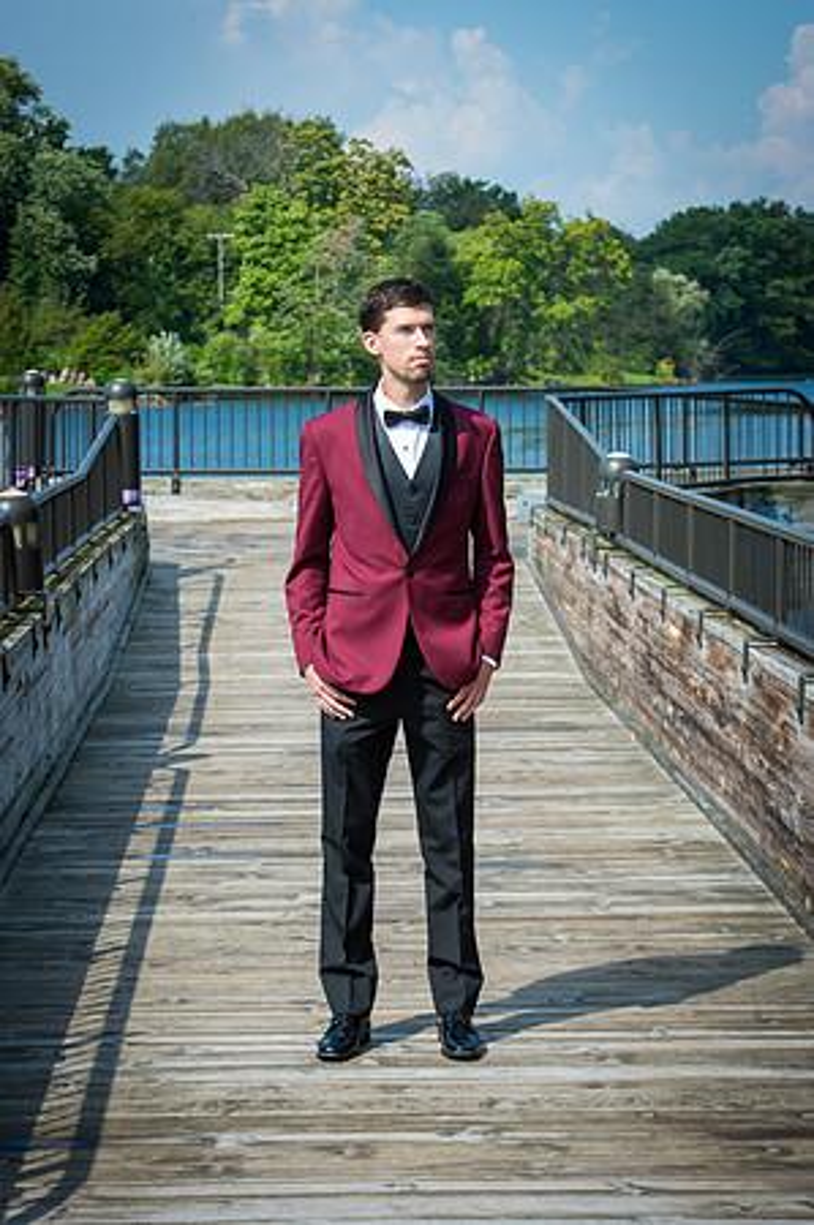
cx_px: 407
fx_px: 3331
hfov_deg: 13.9
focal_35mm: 98
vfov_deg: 20.8
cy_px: 612
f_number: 9.5
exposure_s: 1/180
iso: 100
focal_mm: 98
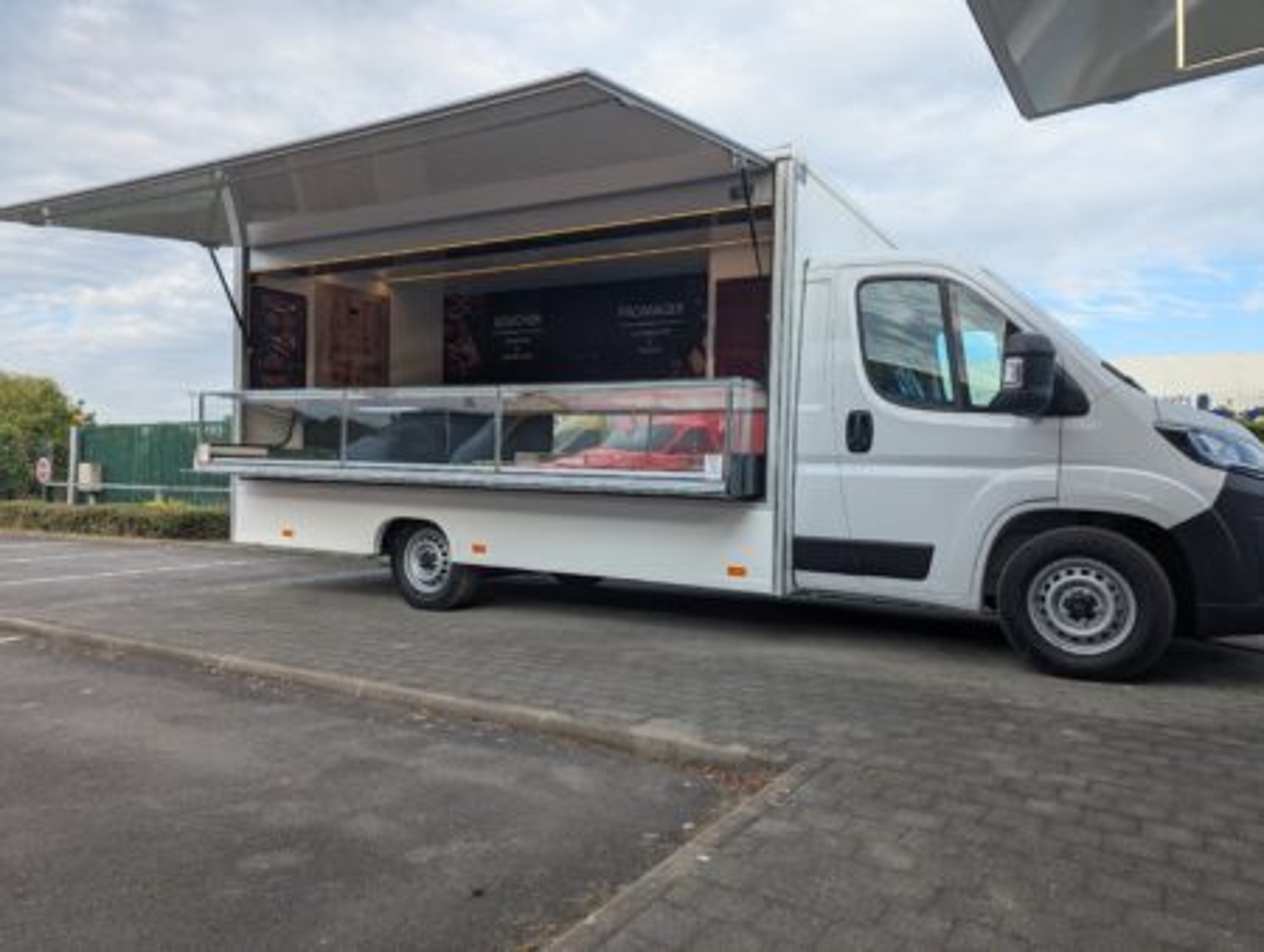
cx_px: 632
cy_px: 476
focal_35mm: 24
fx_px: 878
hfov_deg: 71.5
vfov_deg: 57.0
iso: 46
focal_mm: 6.81
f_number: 1.85
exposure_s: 1/730
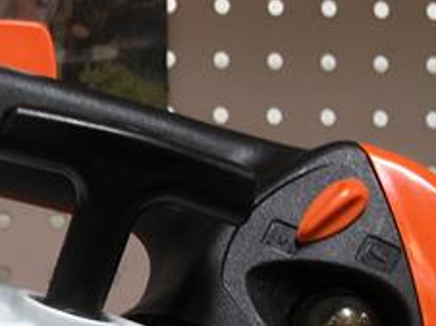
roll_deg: -0.9
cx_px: -334
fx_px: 1535
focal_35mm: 122
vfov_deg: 12.0
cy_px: 332
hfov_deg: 14.4
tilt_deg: +3.8
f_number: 2.2
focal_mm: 4.15
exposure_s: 1/50
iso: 25
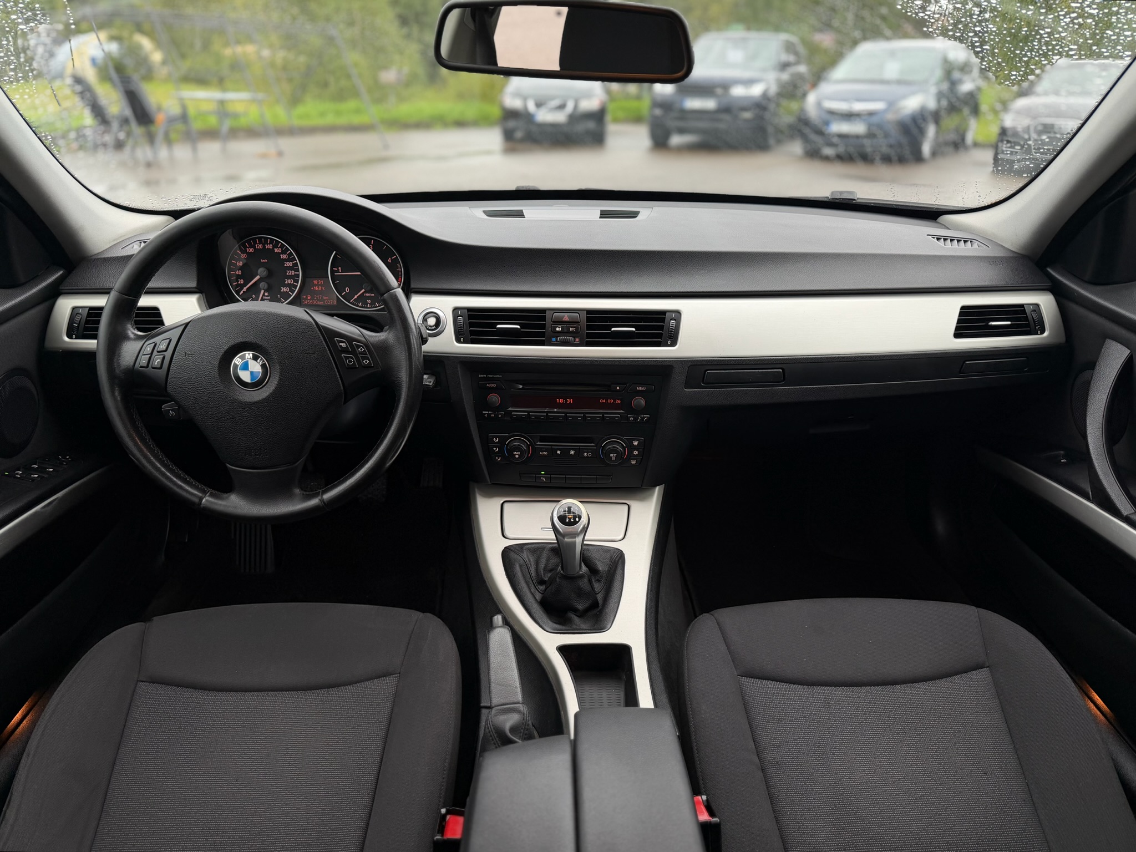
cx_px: 568
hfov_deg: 71.6
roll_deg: -0.2
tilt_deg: -23.1
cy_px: 426
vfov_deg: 56.8
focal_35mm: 24
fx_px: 788
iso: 100
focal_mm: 6.76
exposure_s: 1/121
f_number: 1.78
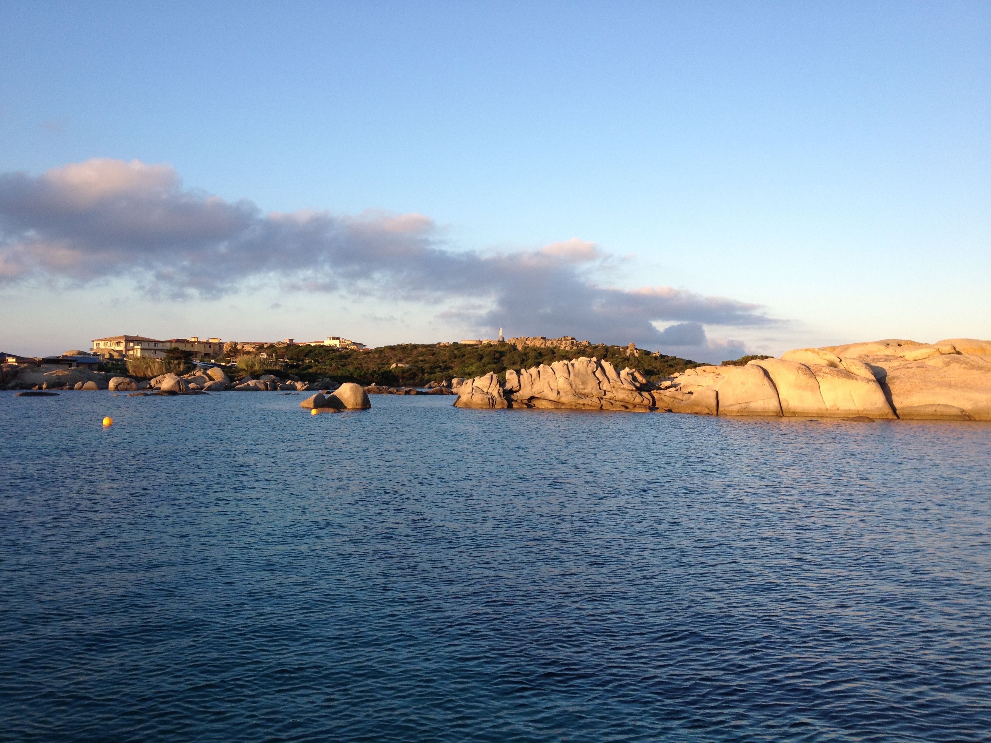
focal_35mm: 35
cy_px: 372
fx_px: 1002
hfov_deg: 52.6
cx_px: 496
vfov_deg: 40.7
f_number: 2.4
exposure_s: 1/521
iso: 64
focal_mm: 4.28
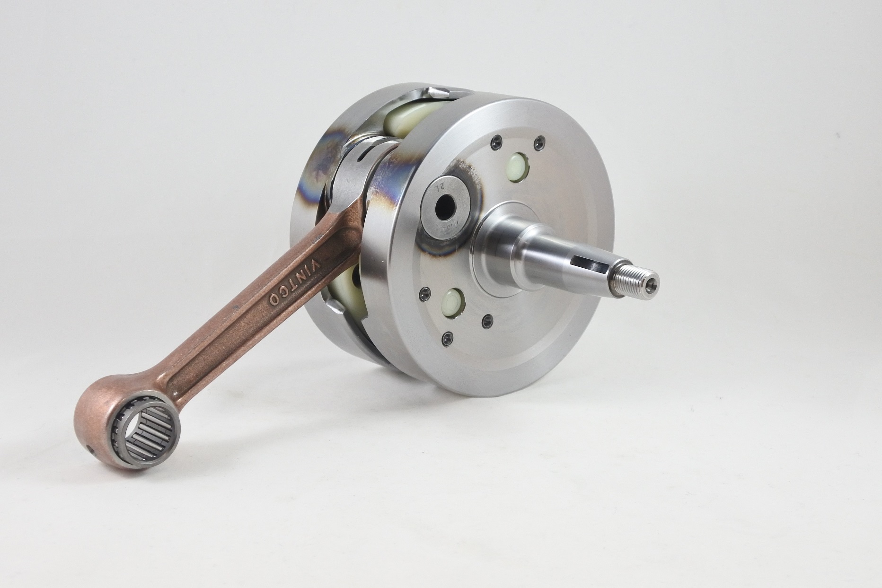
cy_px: 294
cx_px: 441
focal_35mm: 49
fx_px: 1201
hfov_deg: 40.3
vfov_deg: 27.5
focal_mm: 18.4
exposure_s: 1/125
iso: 560
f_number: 4.5
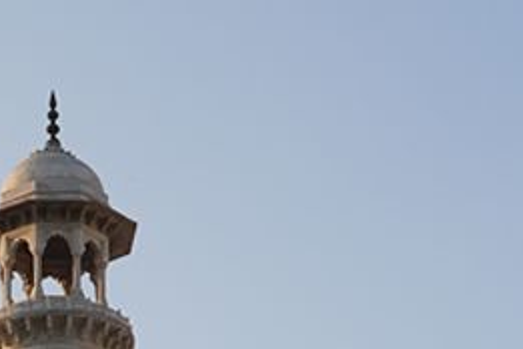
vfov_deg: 6.8
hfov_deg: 11.0
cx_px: -80
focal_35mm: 184
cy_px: 1047
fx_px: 2673
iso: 100
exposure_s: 1/100
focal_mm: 24
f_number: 10
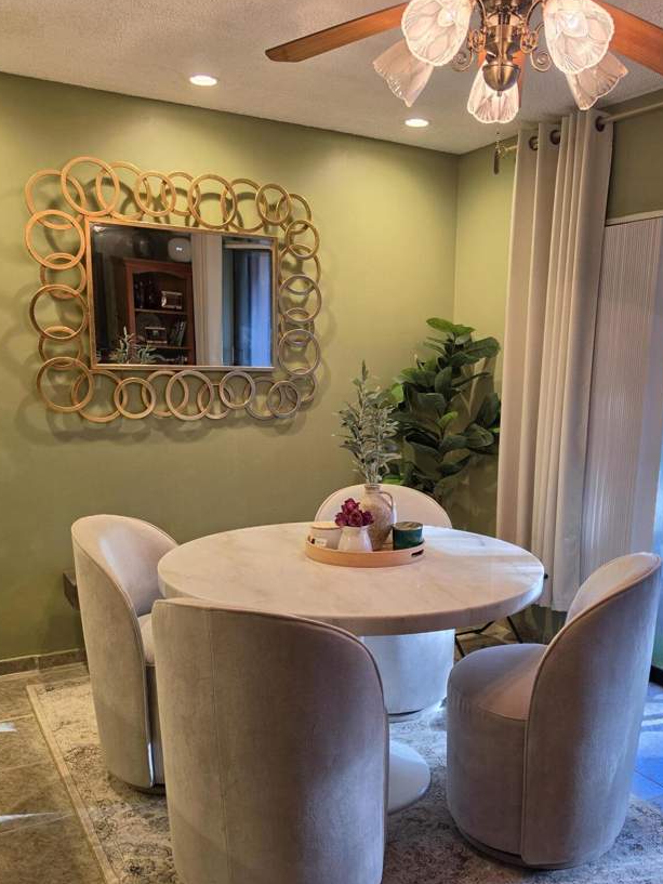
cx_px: 400
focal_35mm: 30
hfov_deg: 46.5
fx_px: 766
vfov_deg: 59.5
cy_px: 528
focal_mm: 6.5
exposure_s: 1/120
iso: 125
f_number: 1.4
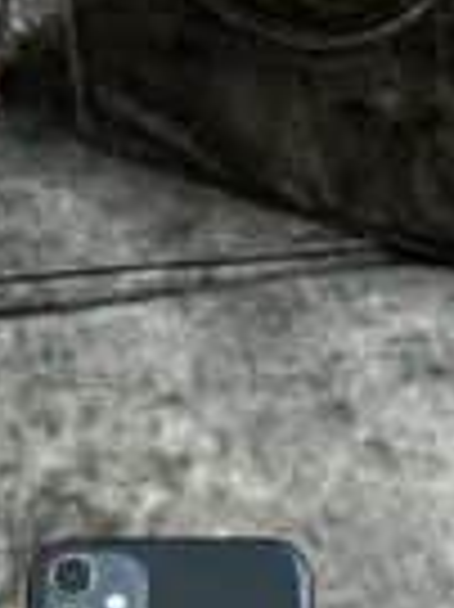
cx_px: 139
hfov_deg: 19.0
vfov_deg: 22.8
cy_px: 770
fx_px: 1349
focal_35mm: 77
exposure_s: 1/50
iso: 320
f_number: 1.5
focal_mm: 5.7
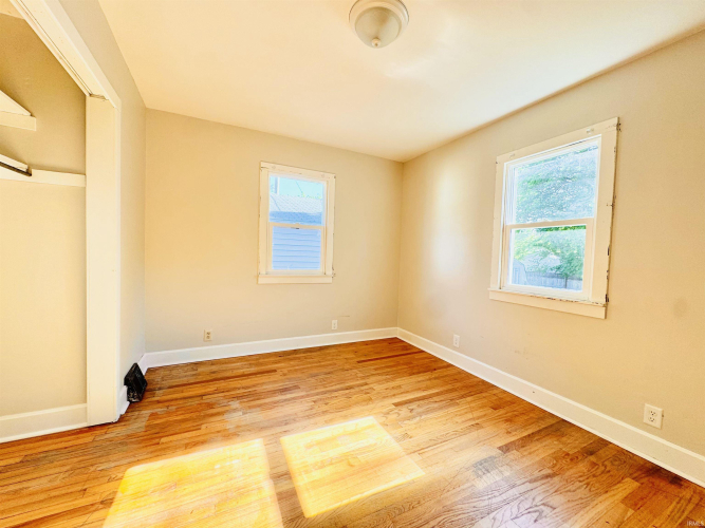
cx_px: 352
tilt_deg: -2.2
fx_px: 285
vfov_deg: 85.7
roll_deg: -2.7
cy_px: 264
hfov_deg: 102.1
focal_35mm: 14
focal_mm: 2.22
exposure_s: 1/99
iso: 64
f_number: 2.2
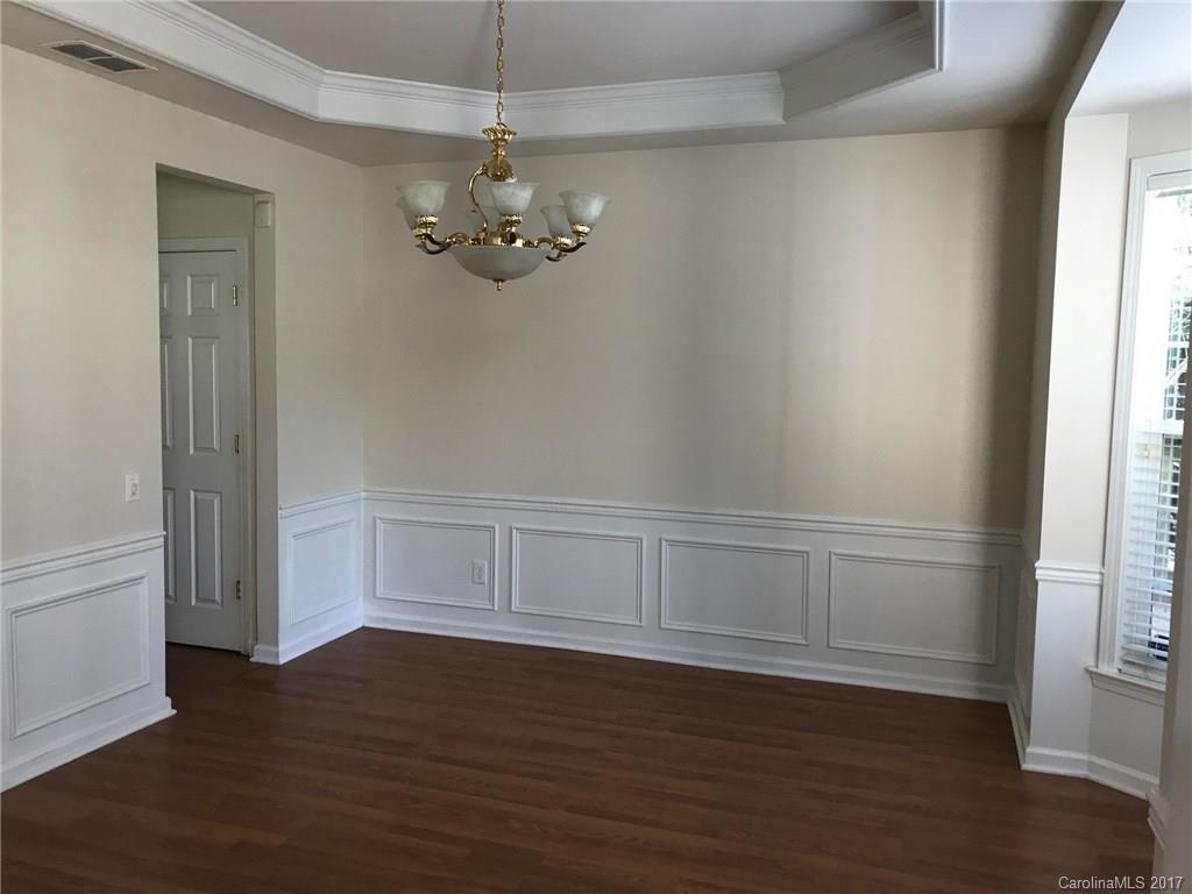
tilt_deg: -3.4
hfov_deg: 63.4
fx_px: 964
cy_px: 447
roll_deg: -0.5
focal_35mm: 28
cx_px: 596
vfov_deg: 49.7
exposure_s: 1/30
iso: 25
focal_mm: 3.99
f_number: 1.8
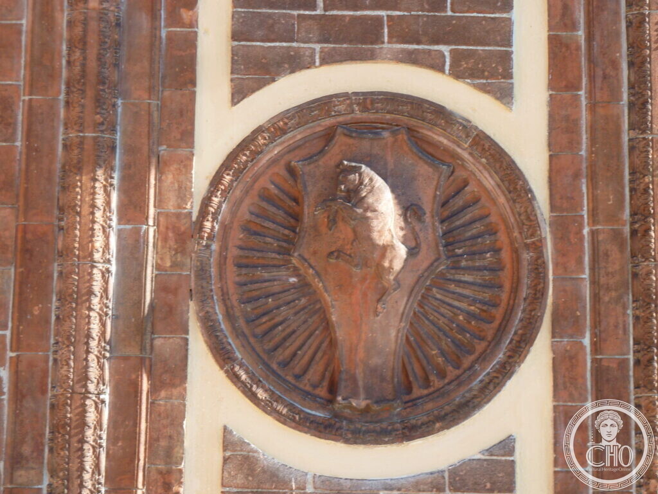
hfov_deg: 17.7
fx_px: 2110
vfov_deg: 13.3
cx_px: 329
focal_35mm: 111
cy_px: 247
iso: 80
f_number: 4.4
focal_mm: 18.2
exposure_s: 1/80
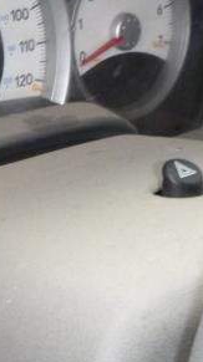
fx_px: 720
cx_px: -113
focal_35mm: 75
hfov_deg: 14.8
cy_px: 85
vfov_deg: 27.8
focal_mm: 4.5
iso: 400
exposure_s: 1/60
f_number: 3.9
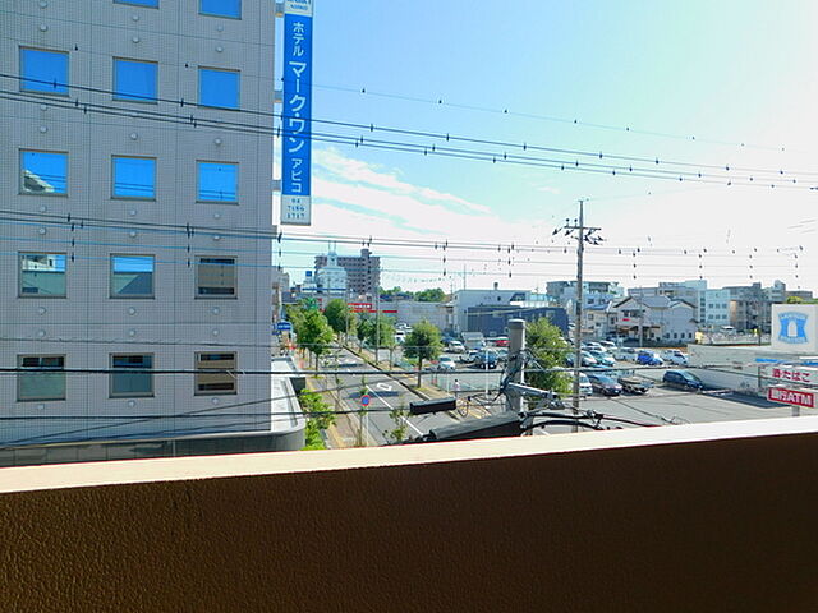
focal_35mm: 23
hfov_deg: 73.9
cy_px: 306
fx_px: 544
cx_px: 409
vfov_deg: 58.9
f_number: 3
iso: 125
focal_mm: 4
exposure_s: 1/800
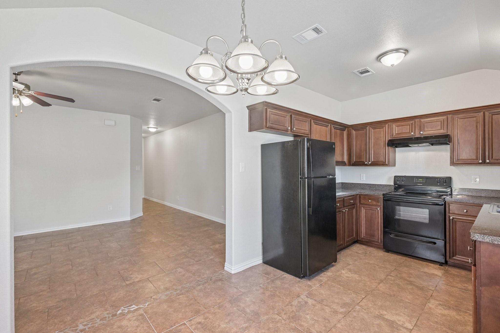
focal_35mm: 16
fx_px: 222
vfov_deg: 73.7
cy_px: 166
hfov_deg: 96.7
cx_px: 250
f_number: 8
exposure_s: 1/20
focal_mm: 16
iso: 400
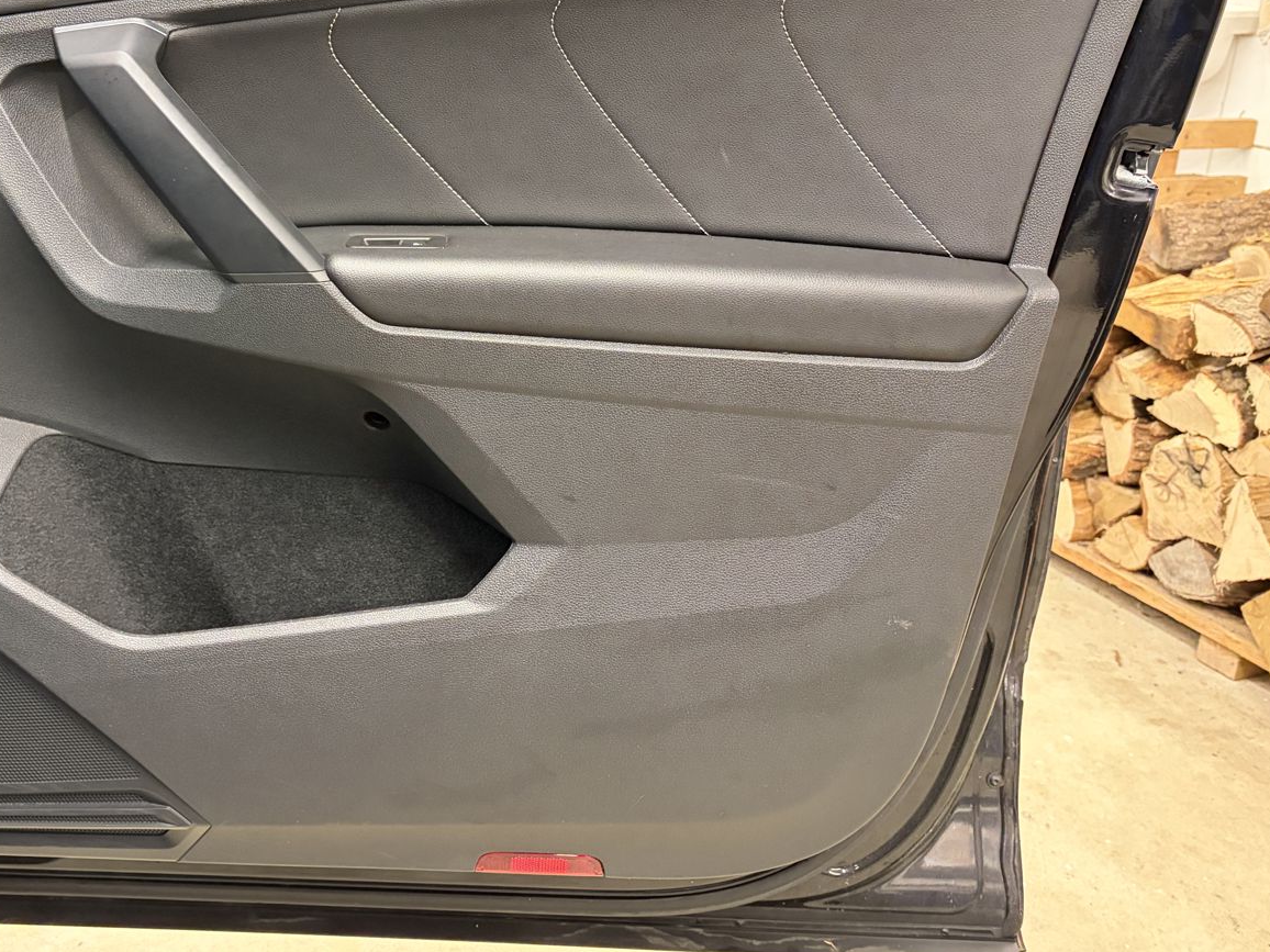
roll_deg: -2.8
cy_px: 322
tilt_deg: -16.8
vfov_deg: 39.2
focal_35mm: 36
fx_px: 1321
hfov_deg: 50.4
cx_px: 425
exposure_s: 1/33
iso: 500
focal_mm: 5.96
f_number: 1.6
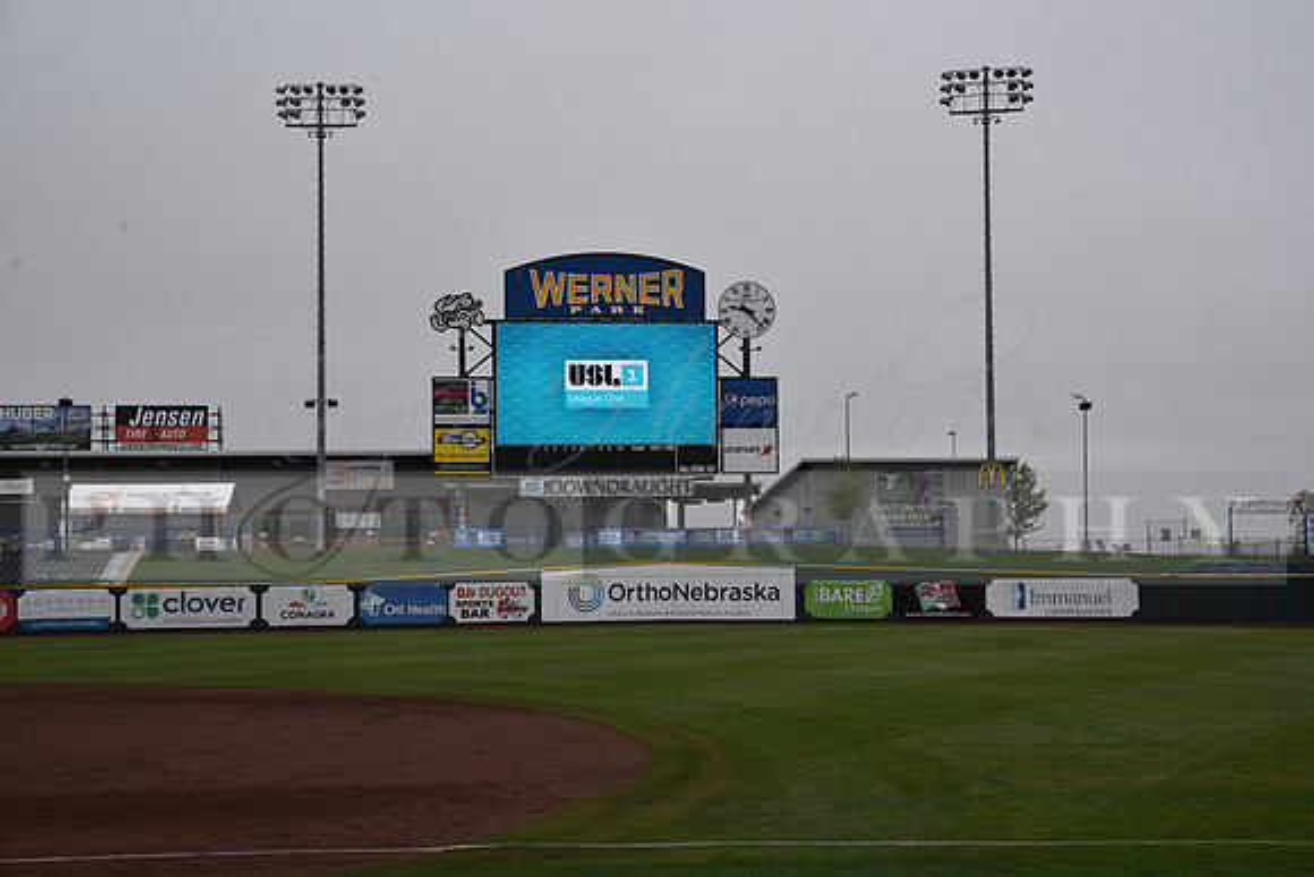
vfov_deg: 20.9
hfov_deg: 31.0
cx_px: 657
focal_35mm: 65
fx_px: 2373
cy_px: 438
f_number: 10
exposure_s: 1/400
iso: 400
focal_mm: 65
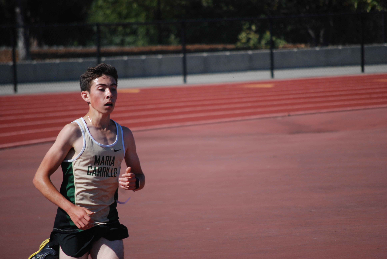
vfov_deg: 4.6
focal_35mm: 300
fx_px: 3229
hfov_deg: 6.9
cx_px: 194
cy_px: 130
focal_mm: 200
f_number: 5.6
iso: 400
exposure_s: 1/1600
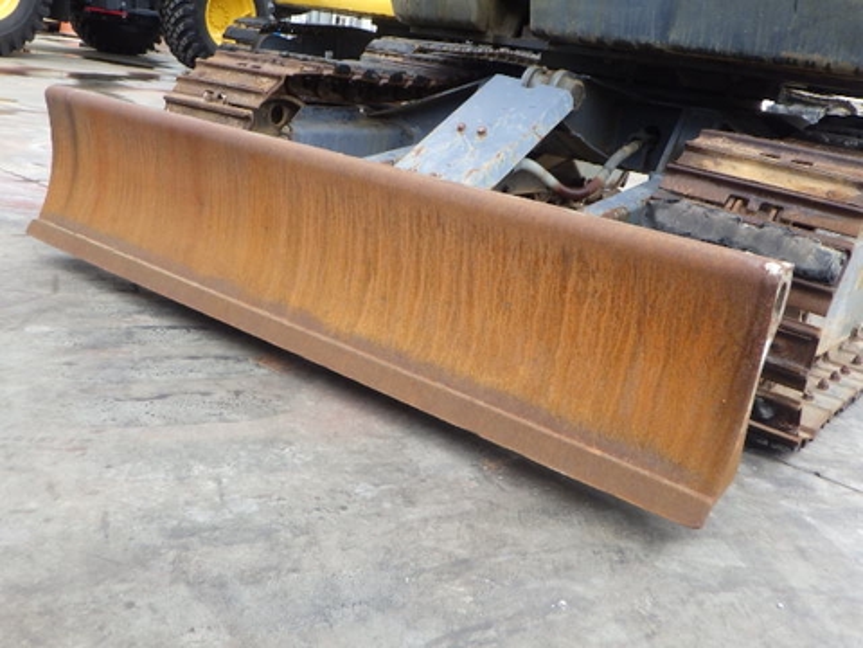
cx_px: 432
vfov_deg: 41.8
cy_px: 324
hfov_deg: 54.0
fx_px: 848
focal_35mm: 34
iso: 125
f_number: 3.8
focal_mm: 6.1
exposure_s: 1/100
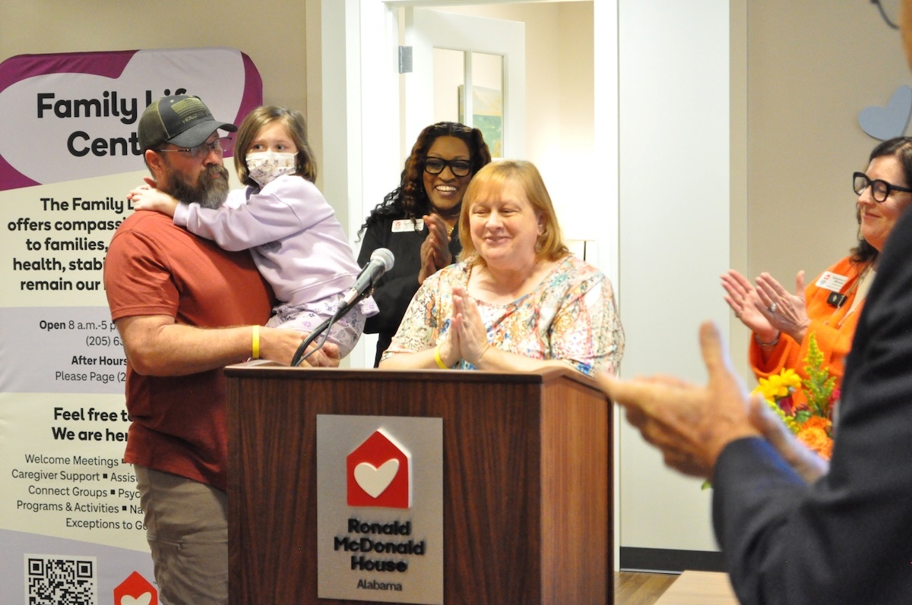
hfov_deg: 27.0
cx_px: 456
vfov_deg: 18.1
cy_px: 302
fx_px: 1898
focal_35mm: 75
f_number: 5.6
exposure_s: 1/60
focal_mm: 50
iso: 6400
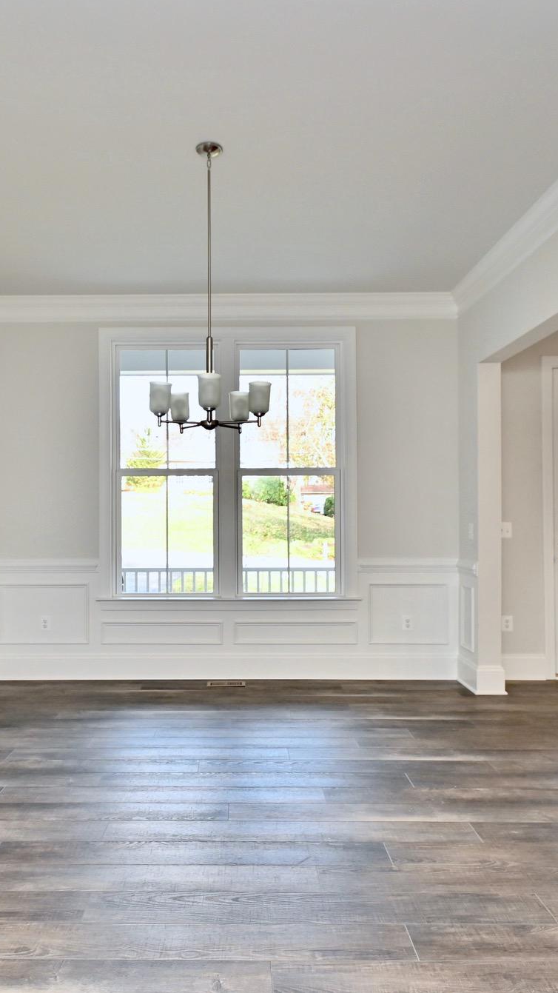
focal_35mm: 24
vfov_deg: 76.3
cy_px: 489
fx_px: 631
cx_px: 219
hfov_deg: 47.4
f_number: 7.1
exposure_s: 1/25
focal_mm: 10
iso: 200
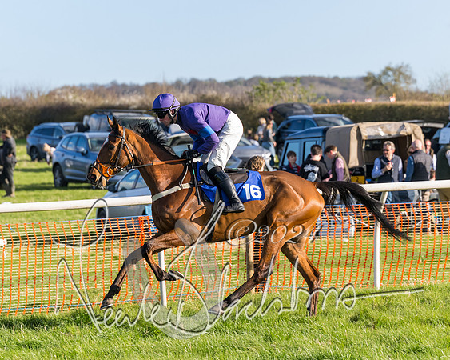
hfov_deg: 8.7
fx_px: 2960
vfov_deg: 7.0
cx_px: 225
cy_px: 194
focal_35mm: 222
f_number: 4
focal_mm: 115
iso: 400
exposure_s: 1/1600
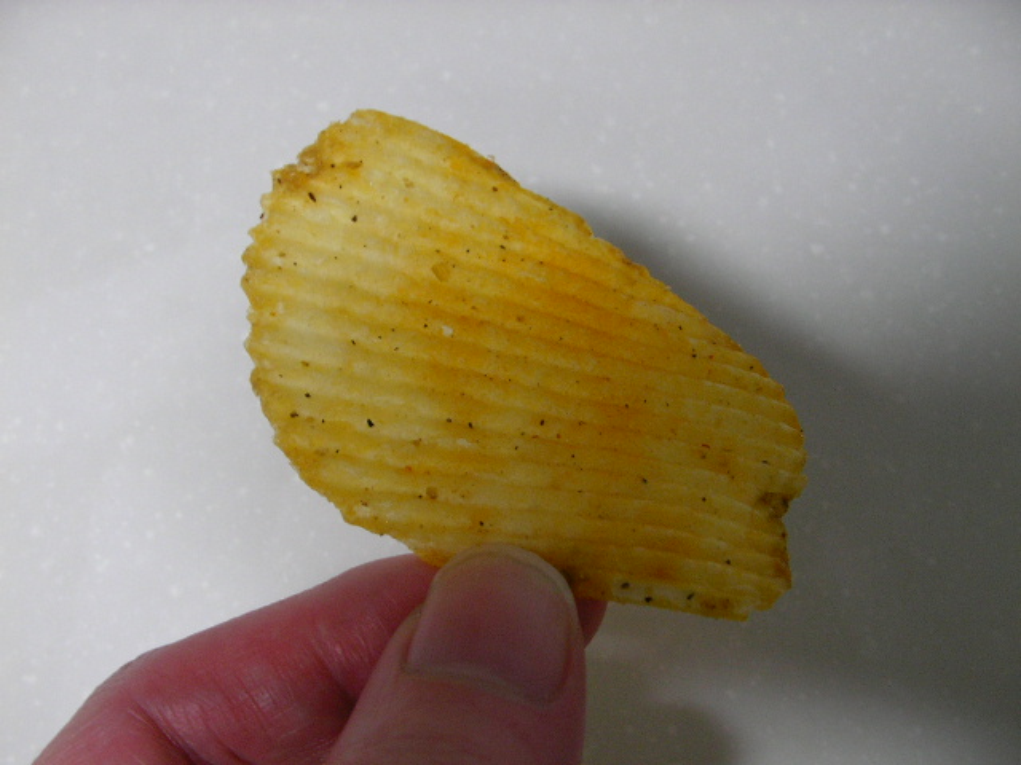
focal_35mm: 38
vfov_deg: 37.7
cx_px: 510
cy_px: 382
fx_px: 1121
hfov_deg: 49.0
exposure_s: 1/14.2
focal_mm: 5.8
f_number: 3.5
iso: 100
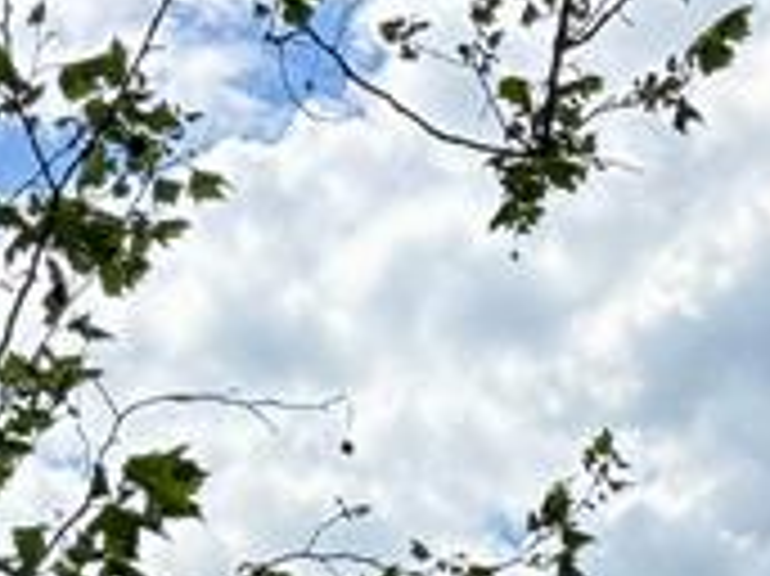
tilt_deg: -1.1
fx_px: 3201
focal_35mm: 144
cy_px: 1611
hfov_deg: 13.6
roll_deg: -1.3
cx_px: 104
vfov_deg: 8.8
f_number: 1.78
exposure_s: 1/2703
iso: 100
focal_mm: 6.76
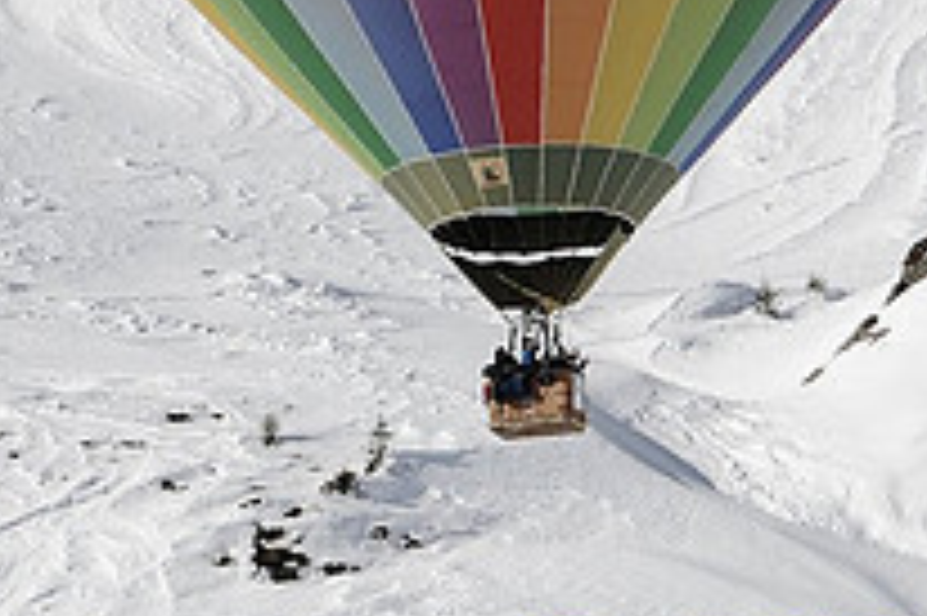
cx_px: 778
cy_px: -110
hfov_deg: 1.5
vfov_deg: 1.0
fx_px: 35892
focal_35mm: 1395
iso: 200
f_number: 11
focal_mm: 330
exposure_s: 1/800
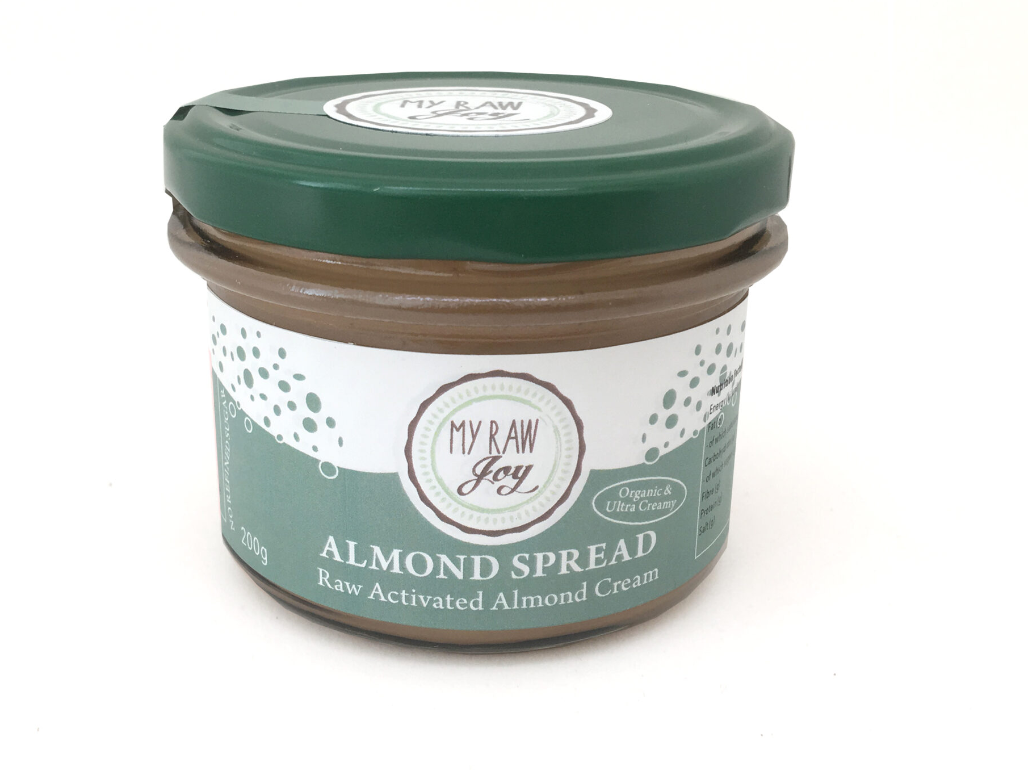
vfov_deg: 35.1
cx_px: 497
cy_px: 379
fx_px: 1218
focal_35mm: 41
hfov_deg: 45.8
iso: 25
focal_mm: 4.15
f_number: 2.2
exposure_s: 1/33
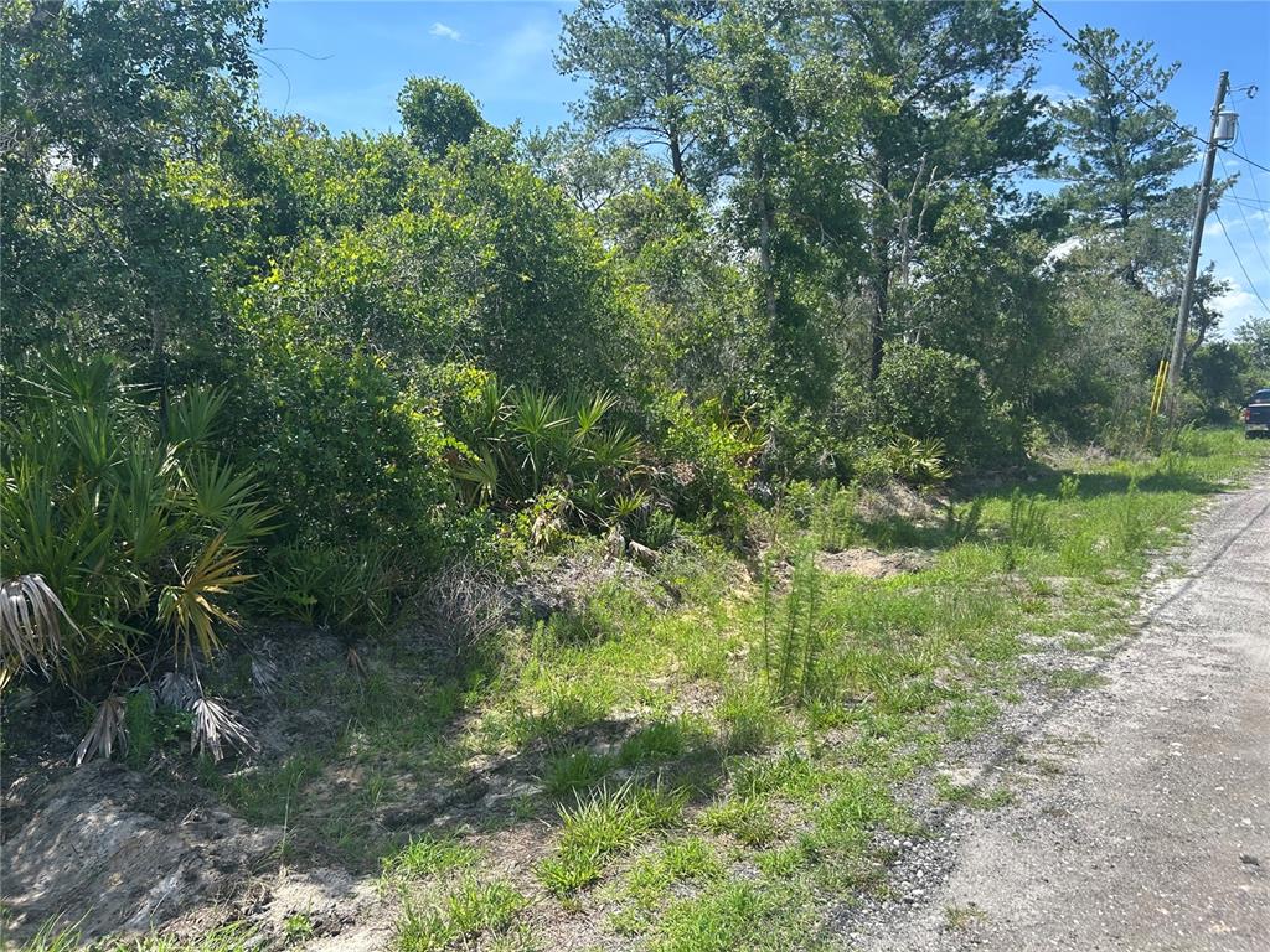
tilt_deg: -4.7
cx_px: 635
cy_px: 476
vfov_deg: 53.1
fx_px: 954
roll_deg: -1.7
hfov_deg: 67.3
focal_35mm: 26
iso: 50
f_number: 1.5
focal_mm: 5.7
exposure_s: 1/1724
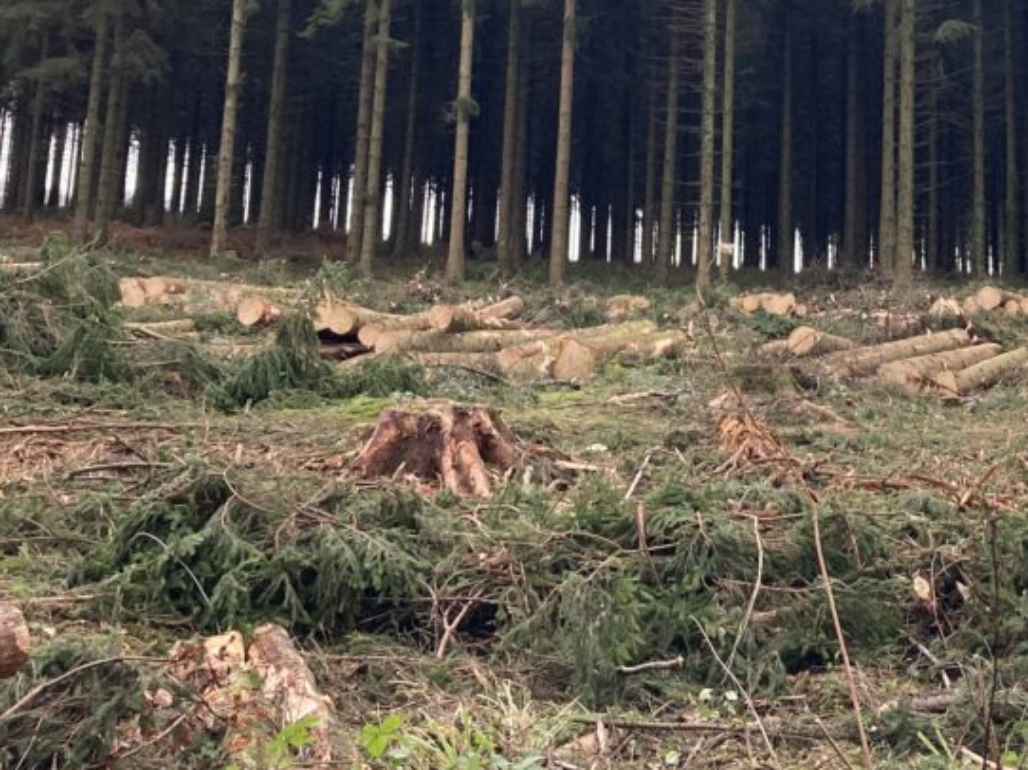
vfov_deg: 22.8
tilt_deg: +13.0
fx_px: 1840
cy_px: 19
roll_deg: -0.5
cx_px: 810
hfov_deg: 30.5
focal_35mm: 62
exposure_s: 1/85
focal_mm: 3.99
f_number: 1.8
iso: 80
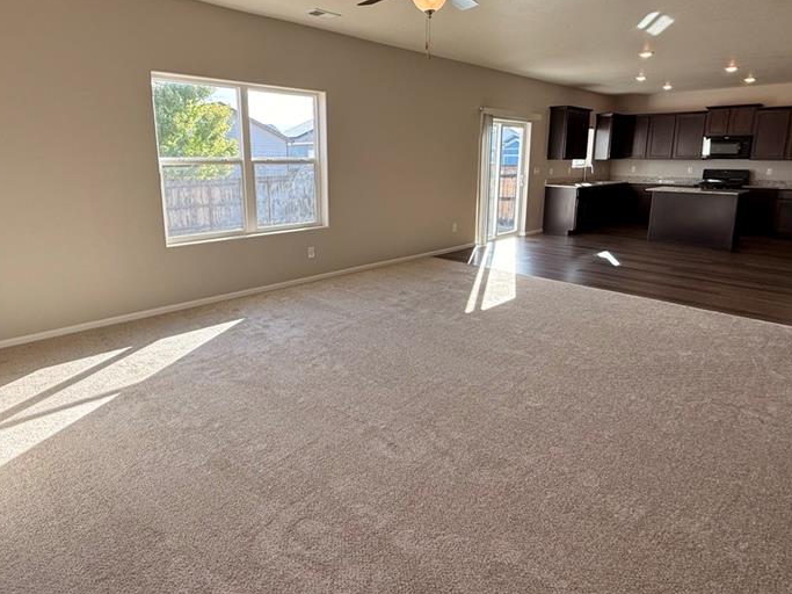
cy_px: 254
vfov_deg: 63.1
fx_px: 480
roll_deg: +0.1
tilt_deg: -11.0
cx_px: 397
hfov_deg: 79.0
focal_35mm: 21
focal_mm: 2.22
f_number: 2.2
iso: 64
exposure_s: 1/148
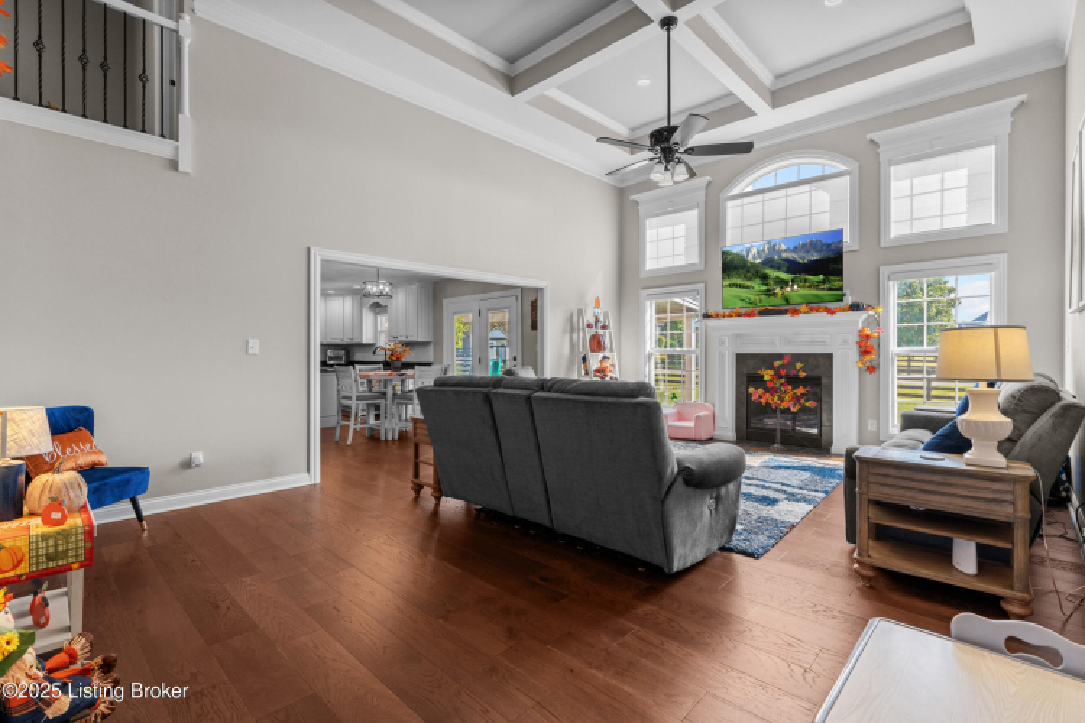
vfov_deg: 73.7
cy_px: 362
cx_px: 542
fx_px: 482
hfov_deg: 96.7
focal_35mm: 16
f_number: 11
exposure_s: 1/2.5
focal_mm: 16
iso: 400
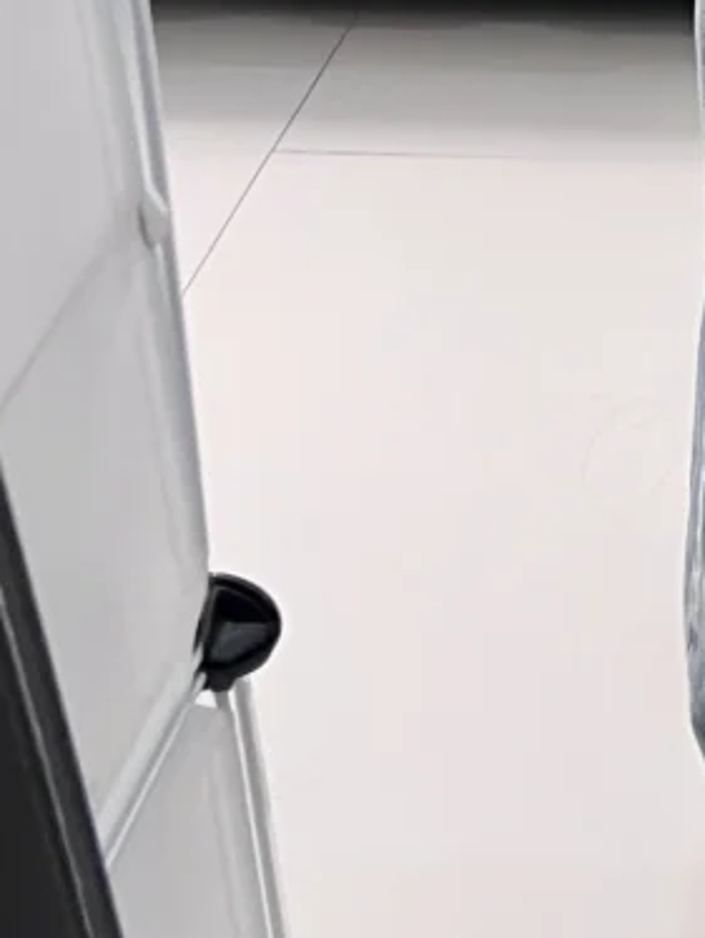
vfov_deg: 18.4
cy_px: -251
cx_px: 1194
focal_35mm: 100
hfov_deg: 13.5
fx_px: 2712
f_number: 1.5
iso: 125
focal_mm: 5.7
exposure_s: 1/79
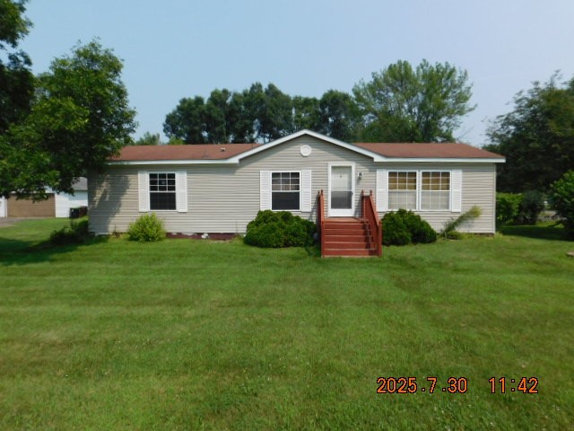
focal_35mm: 23
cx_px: 287
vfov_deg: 58.9
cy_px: 216
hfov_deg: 73.9
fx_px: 381
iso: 125
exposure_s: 1/640
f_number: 6
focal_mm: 4
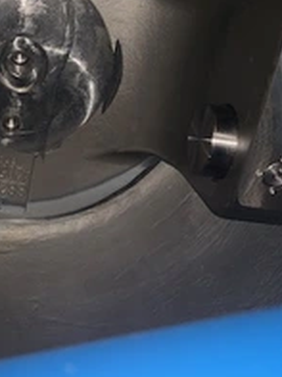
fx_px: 576
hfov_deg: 26.5
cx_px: 23
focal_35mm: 53
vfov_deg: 35.9
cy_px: 133
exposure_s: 1/47
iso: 32
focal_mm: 4.25
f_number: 1.8
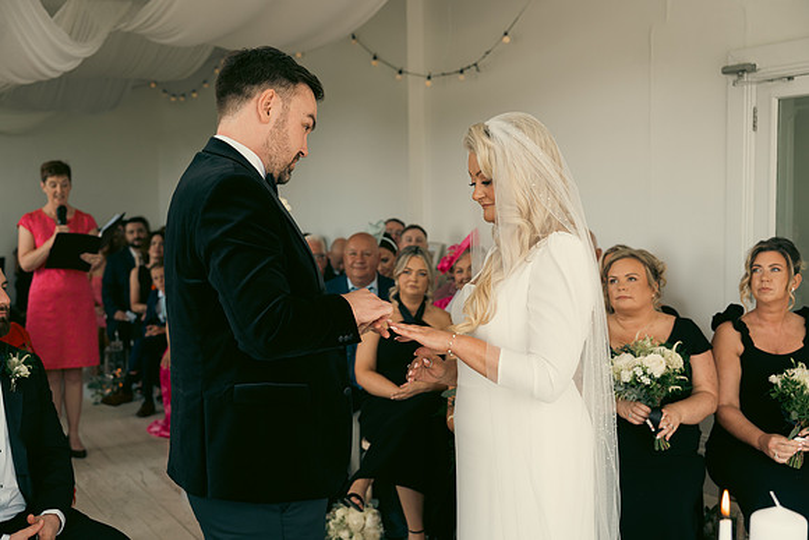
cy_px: 270
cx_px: 404
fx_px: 989
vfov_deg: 30.5
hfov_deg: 44.5
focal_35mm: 44
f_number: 3.5
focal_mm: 44
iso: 320
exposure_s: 1/160
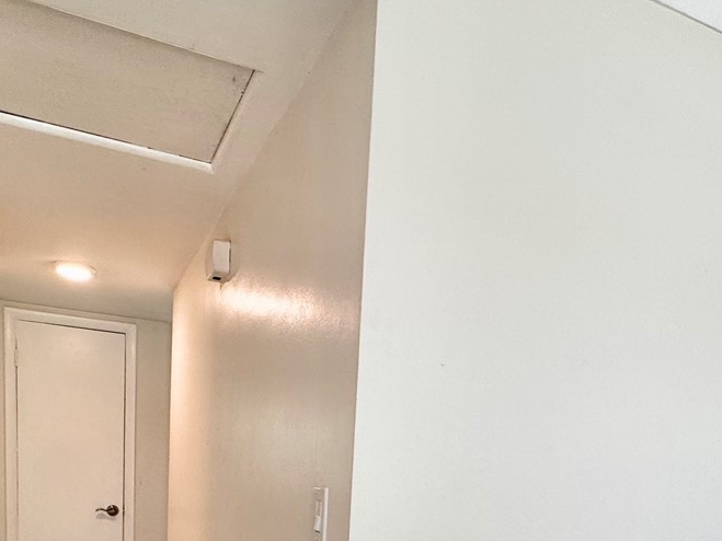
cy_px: 568
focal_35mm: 34
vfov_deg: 36.5
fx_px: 709
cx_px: 409
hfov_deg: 53.8
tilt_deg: -8.7
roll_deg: -4.4
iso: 64
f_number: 2.2
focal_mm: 2.22
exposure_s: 1/120
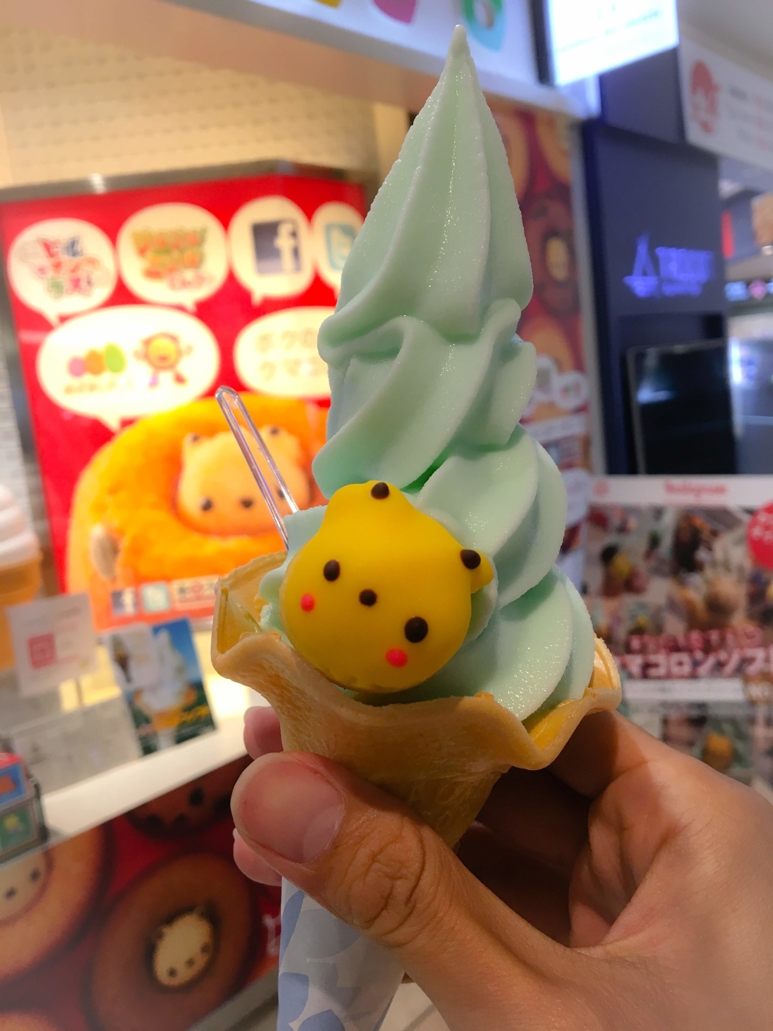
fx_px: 863
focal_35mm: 29
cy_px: 516
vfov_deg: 61.7
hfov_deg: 48.2
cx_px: 386
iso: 32
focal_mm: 4.15
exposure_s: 1/30
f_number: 2.2
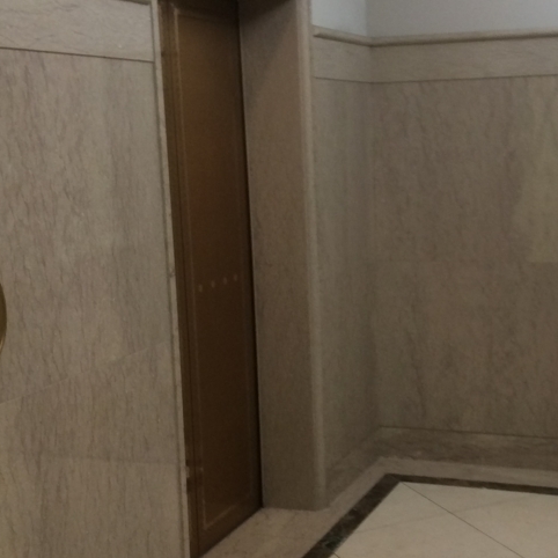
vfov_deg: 28.6
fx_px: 1094
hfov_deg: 28.3
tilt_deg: -10.3
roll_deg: +0.3
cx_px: 391
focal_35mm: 60
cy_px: 313
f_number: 2.4
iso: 64
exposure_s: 1/24
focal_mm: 3.3
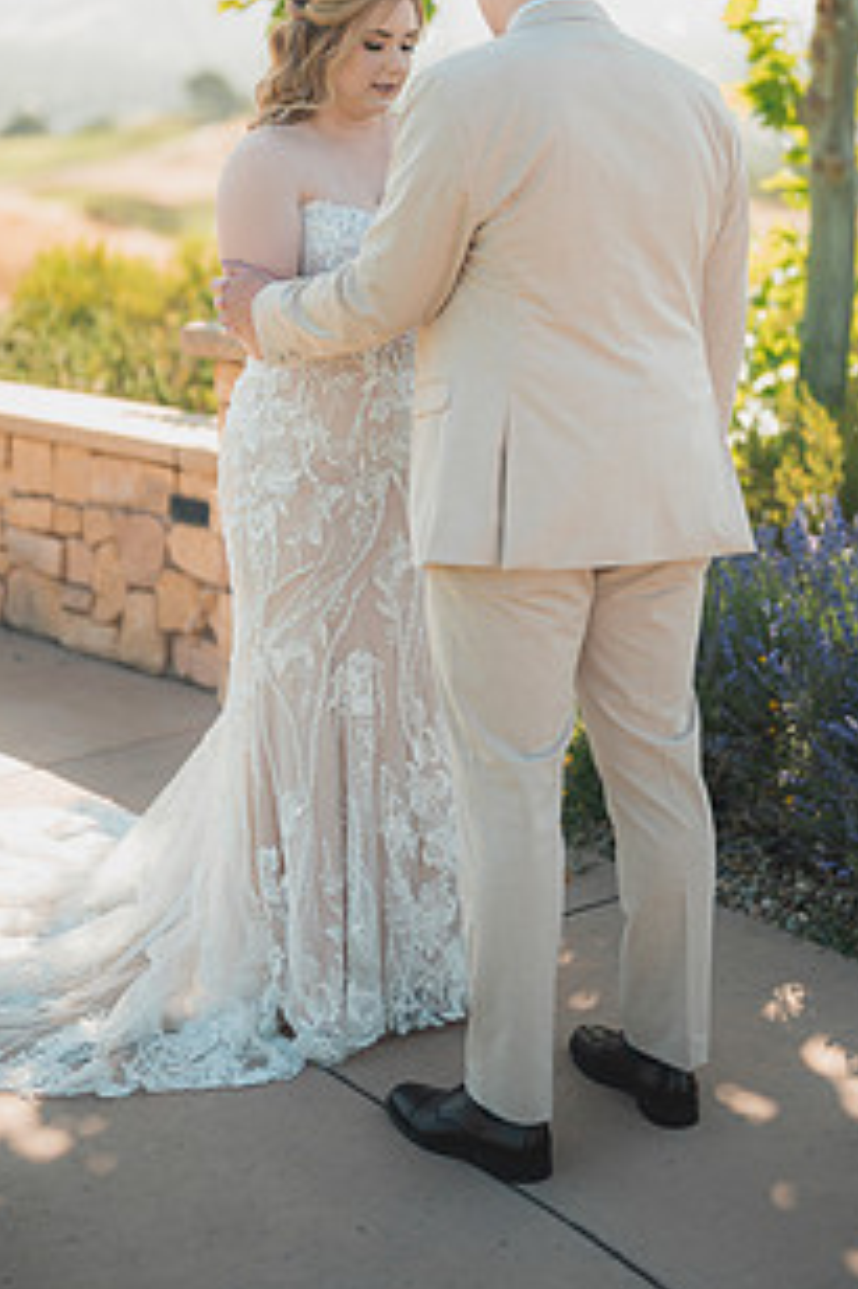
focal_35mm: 73
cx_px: 444
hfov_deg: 18.7
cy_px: 364
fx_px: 2612
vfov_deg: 27.4
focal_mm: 50
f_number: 1.2
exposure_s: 1/1600
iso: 50
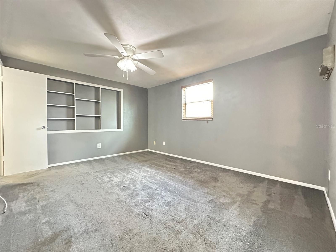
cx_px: 168
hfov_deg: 102.1
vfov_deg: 85.7
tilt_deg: -0.7
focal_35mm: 14
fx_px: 136
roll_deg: -0.8
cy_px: 126
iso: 1600
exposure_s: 1/30
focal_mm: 2.22
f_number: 2.2
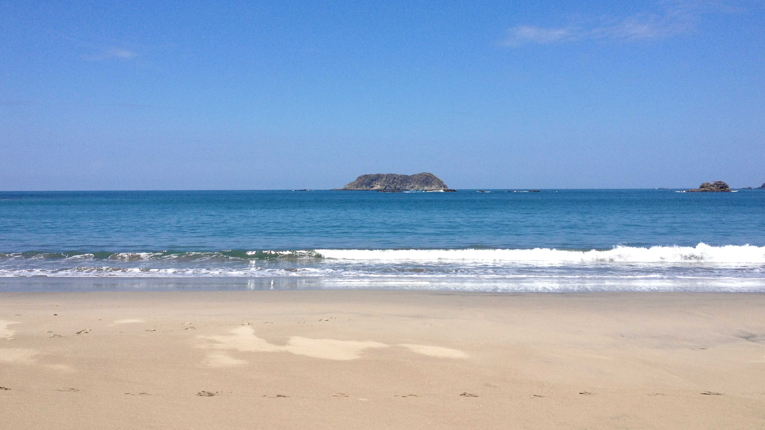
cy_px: 187
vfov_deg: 28.3
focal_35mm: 42
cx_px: 392
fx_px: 852
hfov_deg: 48.4
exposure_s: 1/2632
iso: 50
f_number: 2.4
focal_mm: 4.28
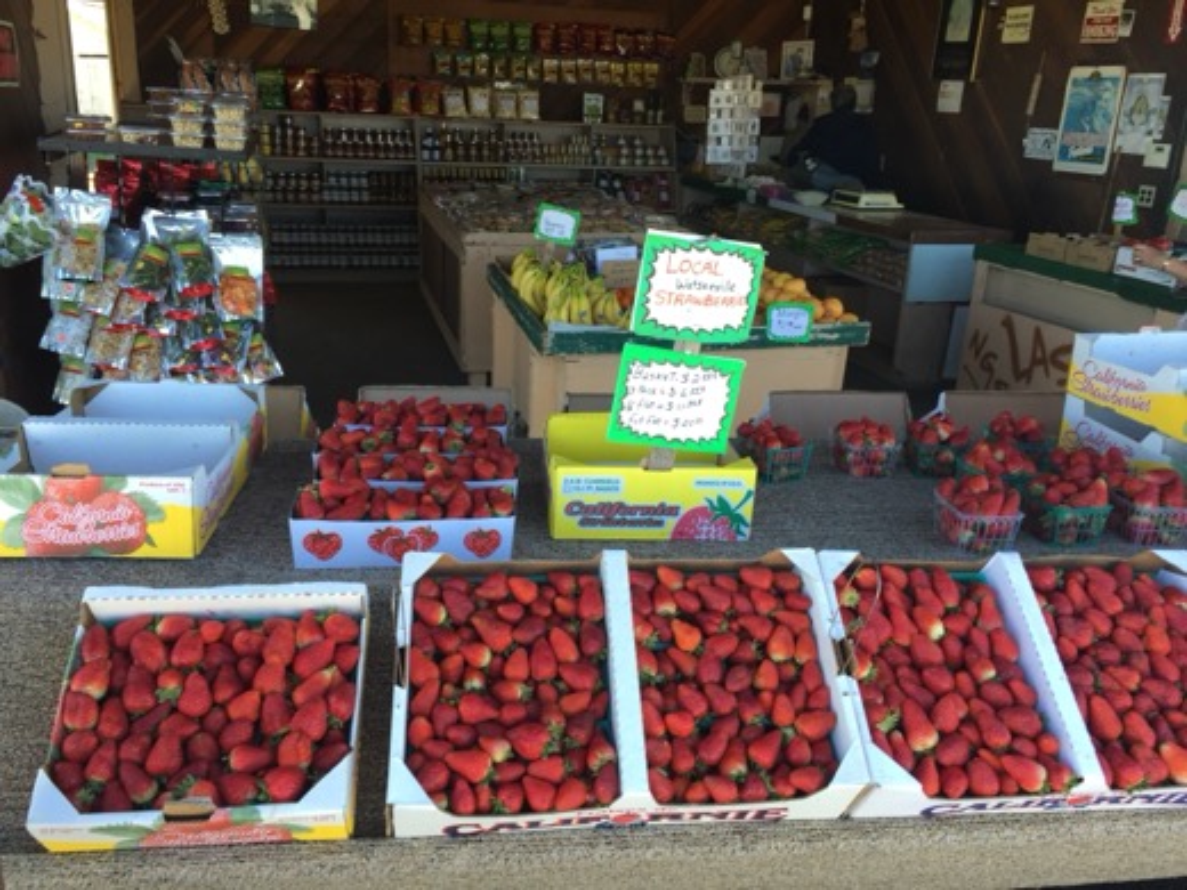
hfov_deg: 61.7
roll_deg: -3.0
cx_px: 594
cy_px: 445
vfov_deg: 48.2
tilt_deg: -21.2
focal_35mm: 29
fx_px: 994
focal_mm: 4.15
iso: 32
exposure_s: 1/144
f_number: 2.2
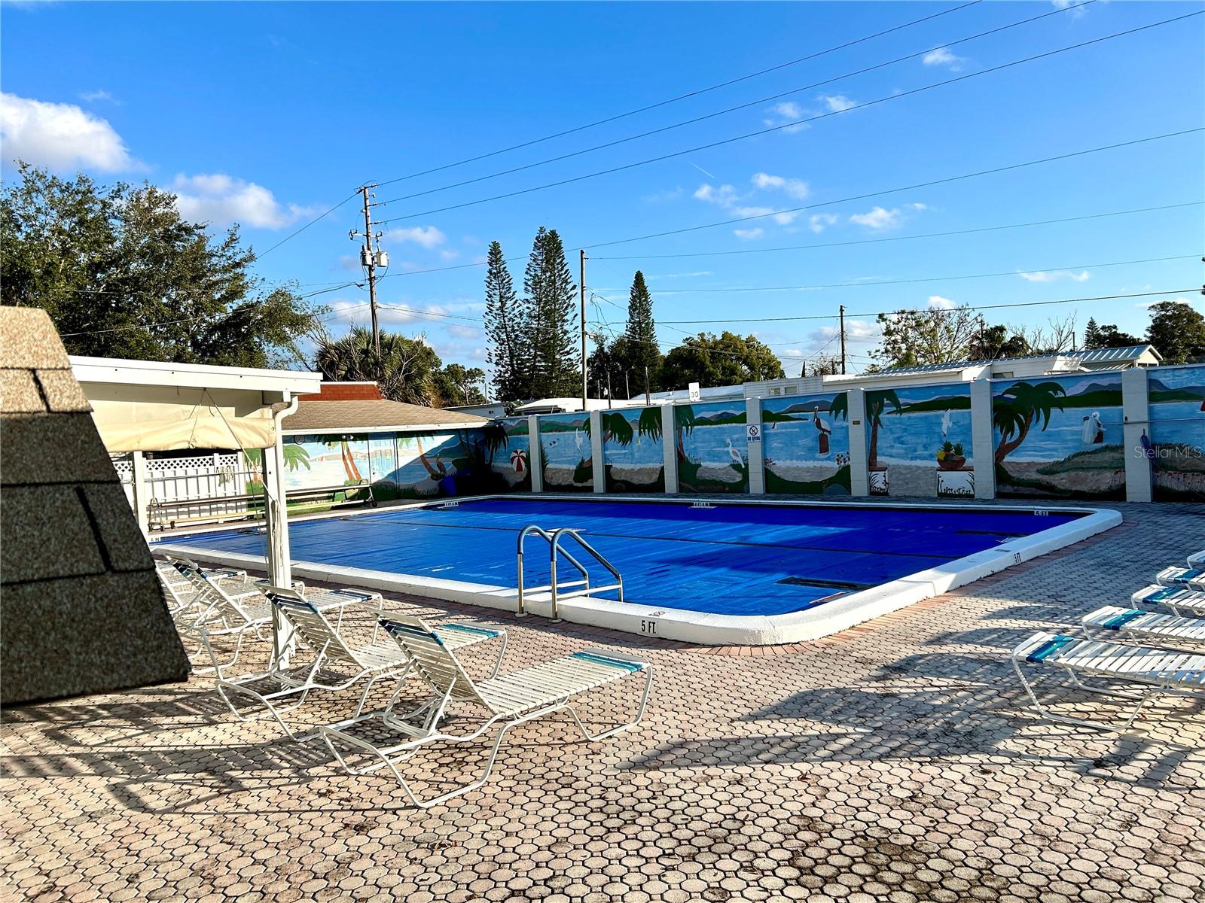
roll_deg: +4.3
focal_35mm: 26
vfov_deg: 53.1
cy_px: 452
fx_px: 905
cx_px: 602
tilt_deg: -1.3
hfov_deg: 67.3
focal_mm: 5.7
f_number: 1.5
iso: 50
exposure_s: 1/3831
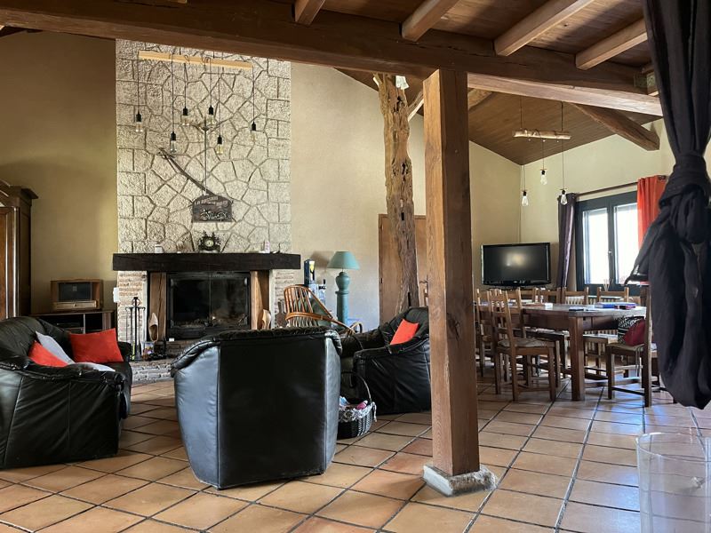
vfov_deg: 53.1
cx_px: 356
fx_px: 534
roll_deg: +0.3
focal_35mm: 26
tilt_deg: +1.1
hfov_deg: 67.3
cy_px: 266
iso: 500
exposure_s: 1/60
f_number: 1.6
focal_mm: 5.1
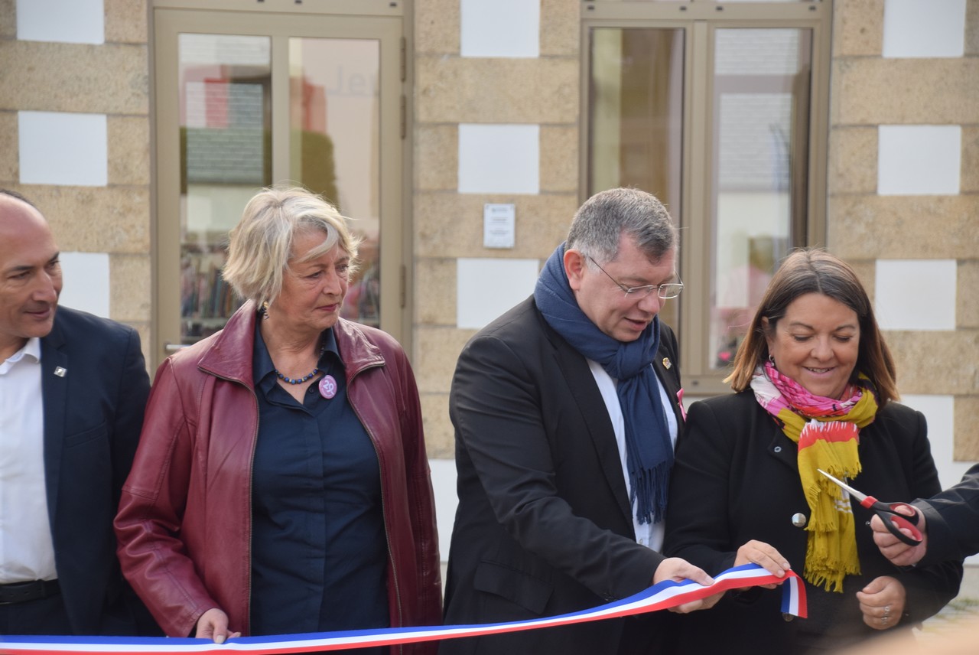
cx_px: 490
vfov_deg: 10.0
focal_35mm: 138
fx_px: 3756
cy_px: 328
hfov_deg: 14.8
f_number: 5.6
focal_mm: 92
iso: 400
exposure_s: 1/250
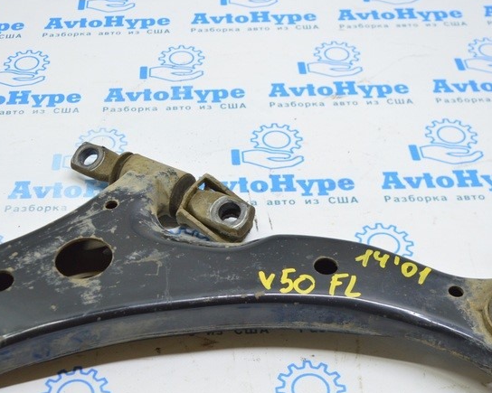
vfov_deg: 28.4
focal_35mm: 53
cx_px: 181
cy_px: 257
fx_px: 772
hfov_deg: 35.2
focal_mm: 20
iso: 400
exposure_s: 1/50
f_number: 3.5
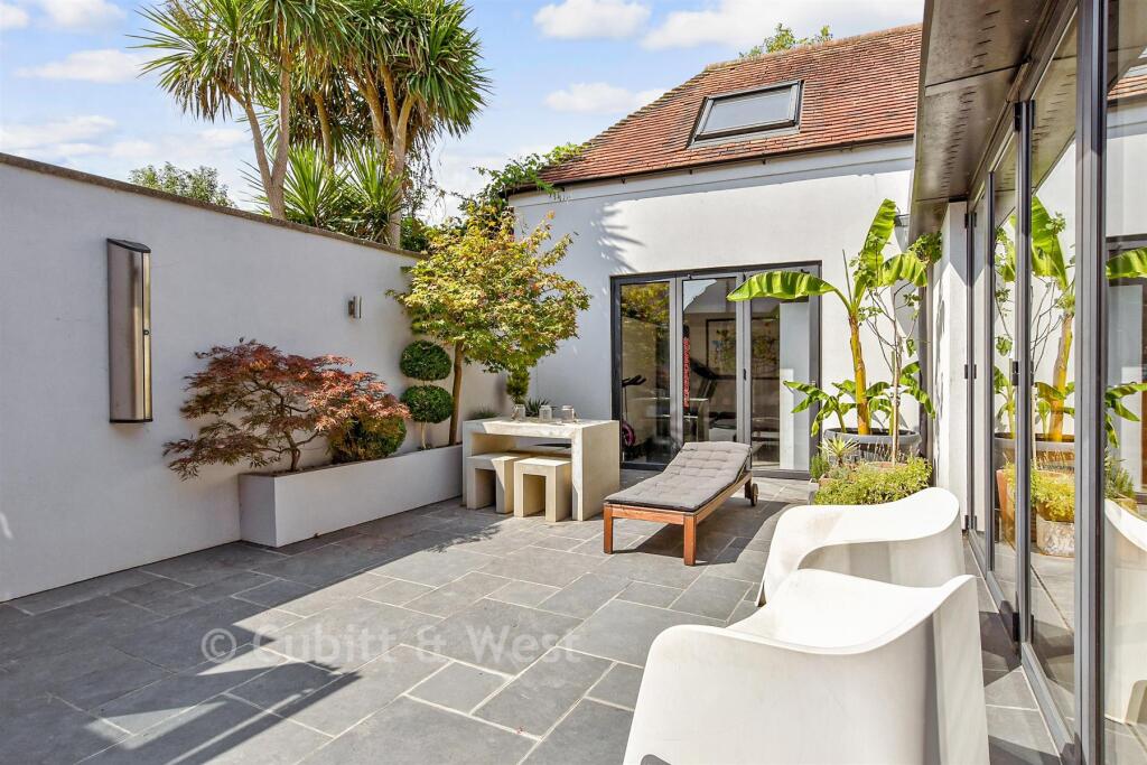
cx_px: 574
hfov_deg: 90.0
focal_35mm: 18
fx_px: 574
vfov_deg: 67.4
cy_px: 382
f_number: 8
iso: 200
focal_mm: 12
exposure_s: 1/400
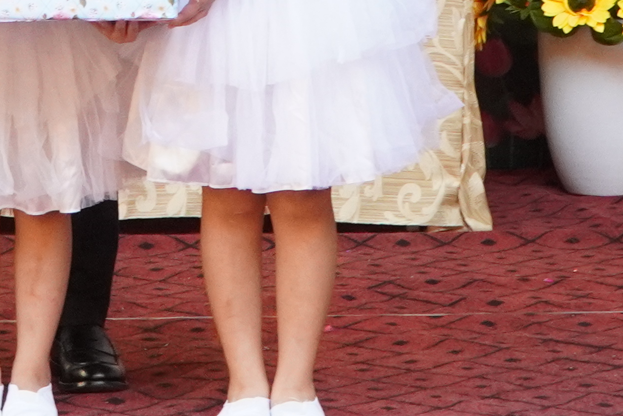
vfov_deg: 7.1
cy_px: -391
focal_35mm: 186
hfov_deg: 11.0
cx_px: 76
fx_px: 3219
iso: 1600
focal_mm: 26
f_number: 9
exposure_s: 1/125
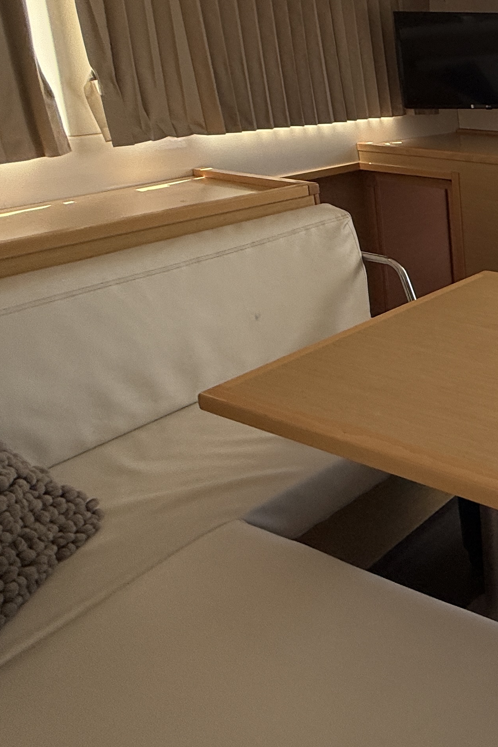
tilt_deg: -11.0
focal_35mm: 31
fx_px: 643
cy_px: 172
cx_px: 729
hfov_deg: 28.8
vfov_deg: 56.8
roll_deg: -0.2
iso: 64
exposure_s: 1/252
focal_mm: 2.22
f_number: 2.2
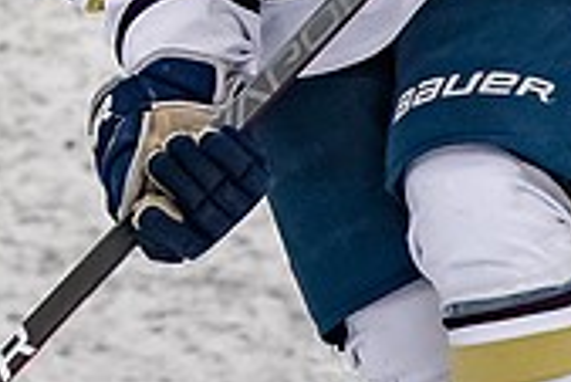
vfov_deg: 1.0
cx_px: -56
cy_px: -537
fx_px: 22430
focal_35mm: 1413
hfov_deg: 1.5
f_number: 3.2
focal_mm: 185
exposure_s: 1/800
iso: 800
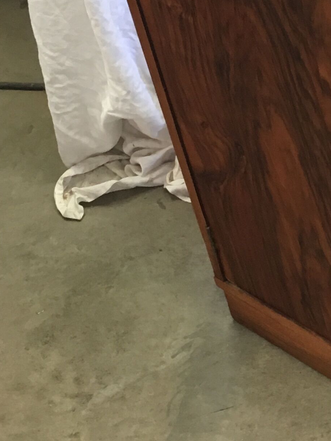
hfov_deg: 14.4
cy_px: 197
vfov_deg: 20.4
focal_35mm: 96
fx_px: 1224
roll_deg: +3.8
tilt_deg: -40.4
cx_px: 498
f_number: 2.2
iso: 125
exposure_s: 1/33
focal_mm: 4.15
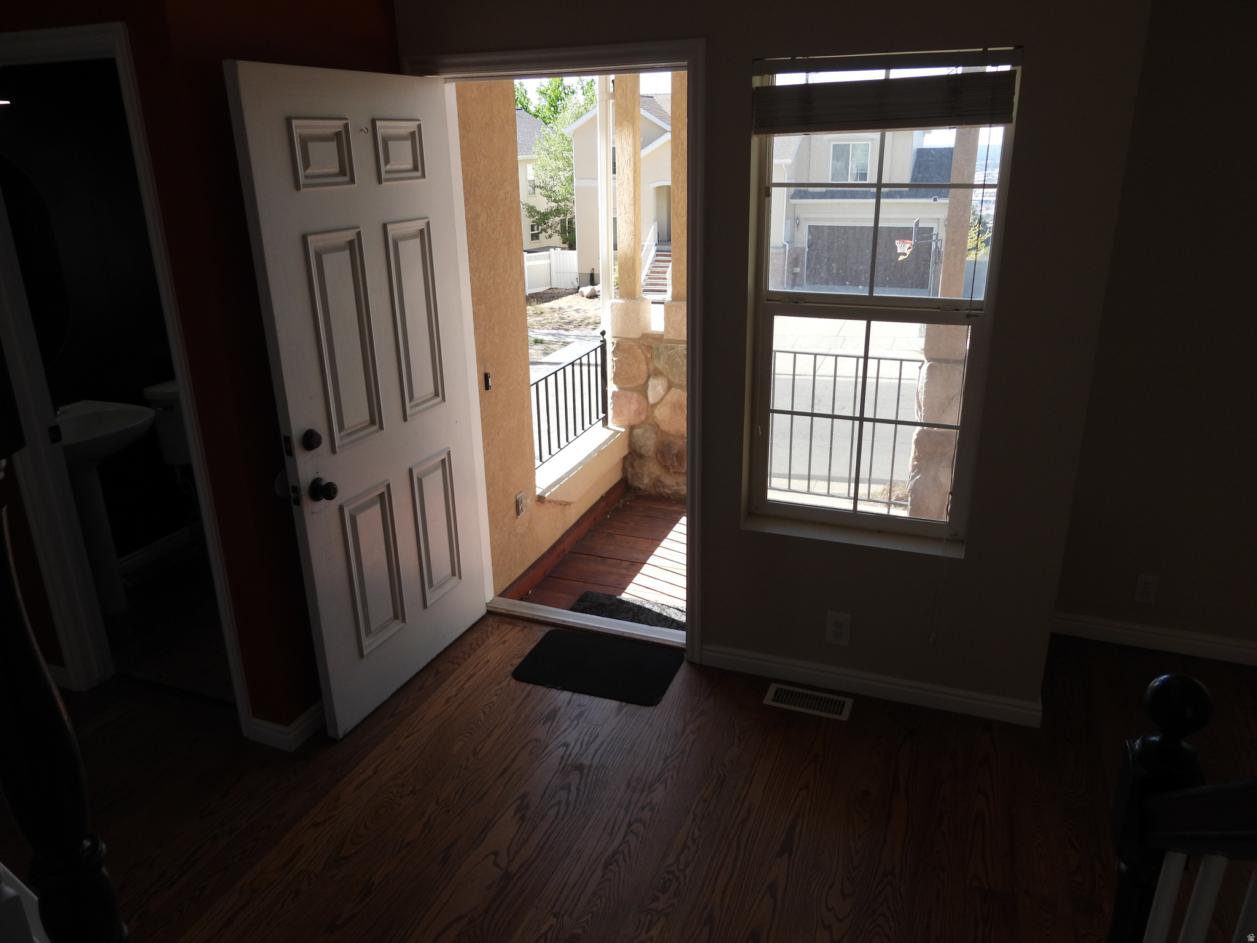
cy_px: 472
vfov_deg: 56.8
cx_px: 628
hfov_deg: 71.6
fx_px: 872
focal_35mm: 24
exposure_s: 1/400
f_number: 2.8
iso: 100
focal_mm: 4.3
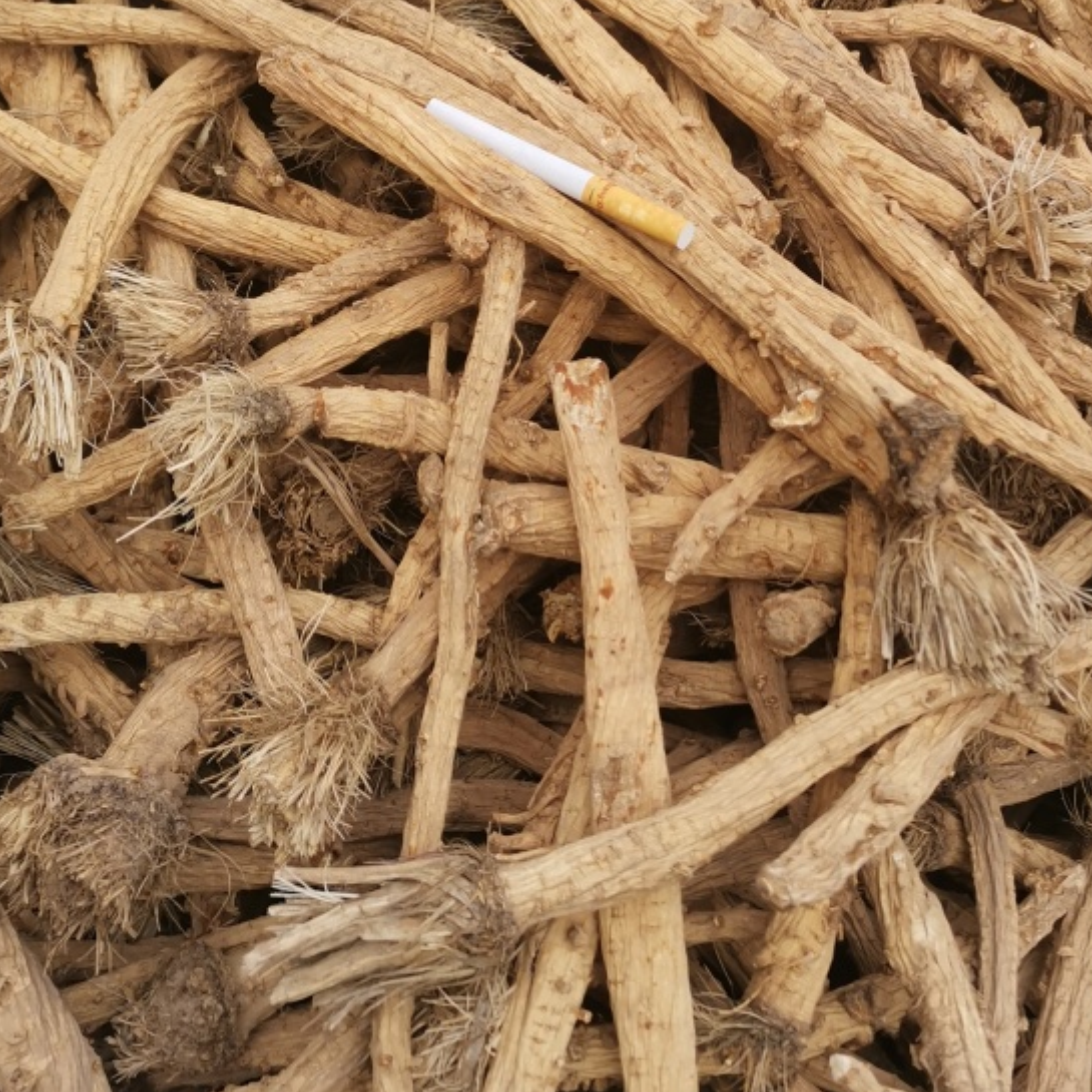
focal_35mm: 45
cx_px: 637
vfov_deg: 36.6
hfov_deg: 37.5
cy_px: 255
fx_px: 1606
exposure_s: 1/564
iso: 50
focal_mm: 4.75
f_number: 1.8
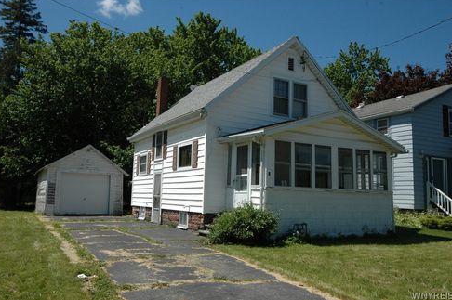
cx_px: 223
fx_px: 464
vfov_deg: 35.9
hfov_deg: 51.9
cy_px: 149
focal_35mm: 37
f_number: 11
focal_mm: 24
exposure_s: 1/500
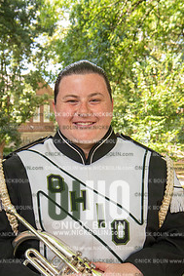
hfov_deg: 19.5
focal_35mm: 70
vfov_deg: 28.4
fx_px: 536
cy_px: 208
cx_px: 89
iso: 500
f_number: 8
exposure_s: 1/100
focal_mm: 44
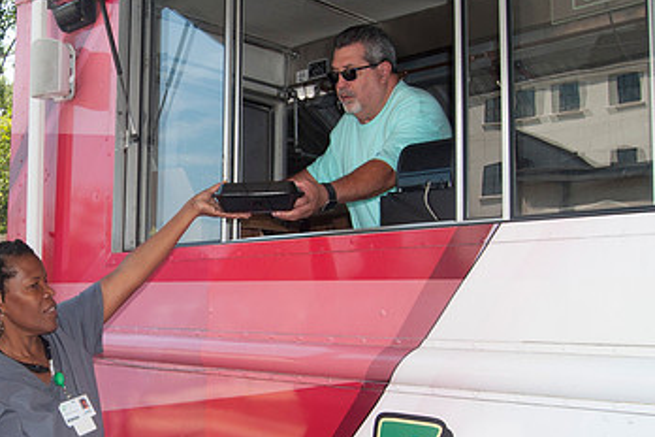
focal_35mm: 45
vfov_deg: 29.8
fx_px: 819
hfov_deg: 41.7
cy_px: 263
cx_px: 132
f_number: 8
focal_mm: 18
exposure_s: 1/200
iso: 200
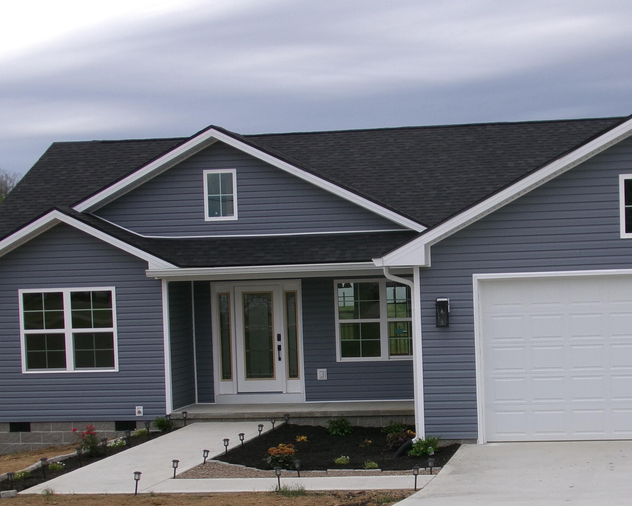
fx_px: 1478
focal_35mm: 79
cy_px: 350
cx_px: 441
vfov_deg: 19.3
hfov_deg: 24.0
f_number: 4.2
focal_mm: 8.5
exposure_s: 1/400
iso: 100
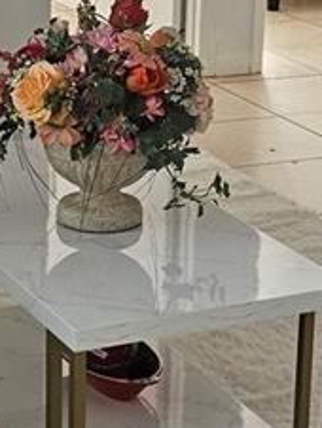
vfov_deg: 16.1
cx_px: 189
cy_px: 195
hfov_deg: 12.2
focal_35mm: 122
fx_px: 1510
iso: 160
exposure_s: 1/120
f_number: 1.8
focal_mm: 5.4
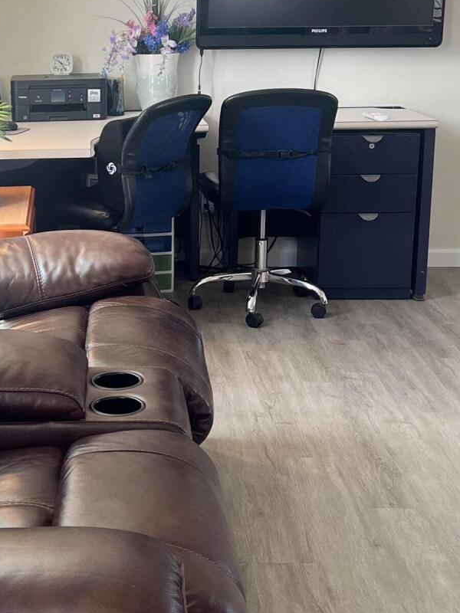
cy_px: 253
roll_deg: +0.5
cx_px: 72
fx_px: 1152
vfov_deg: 29.8
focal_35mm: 65
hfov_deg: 22.2
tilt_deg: -14.6
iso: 100
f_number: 1.5
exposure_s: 1/120
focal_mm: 5.7
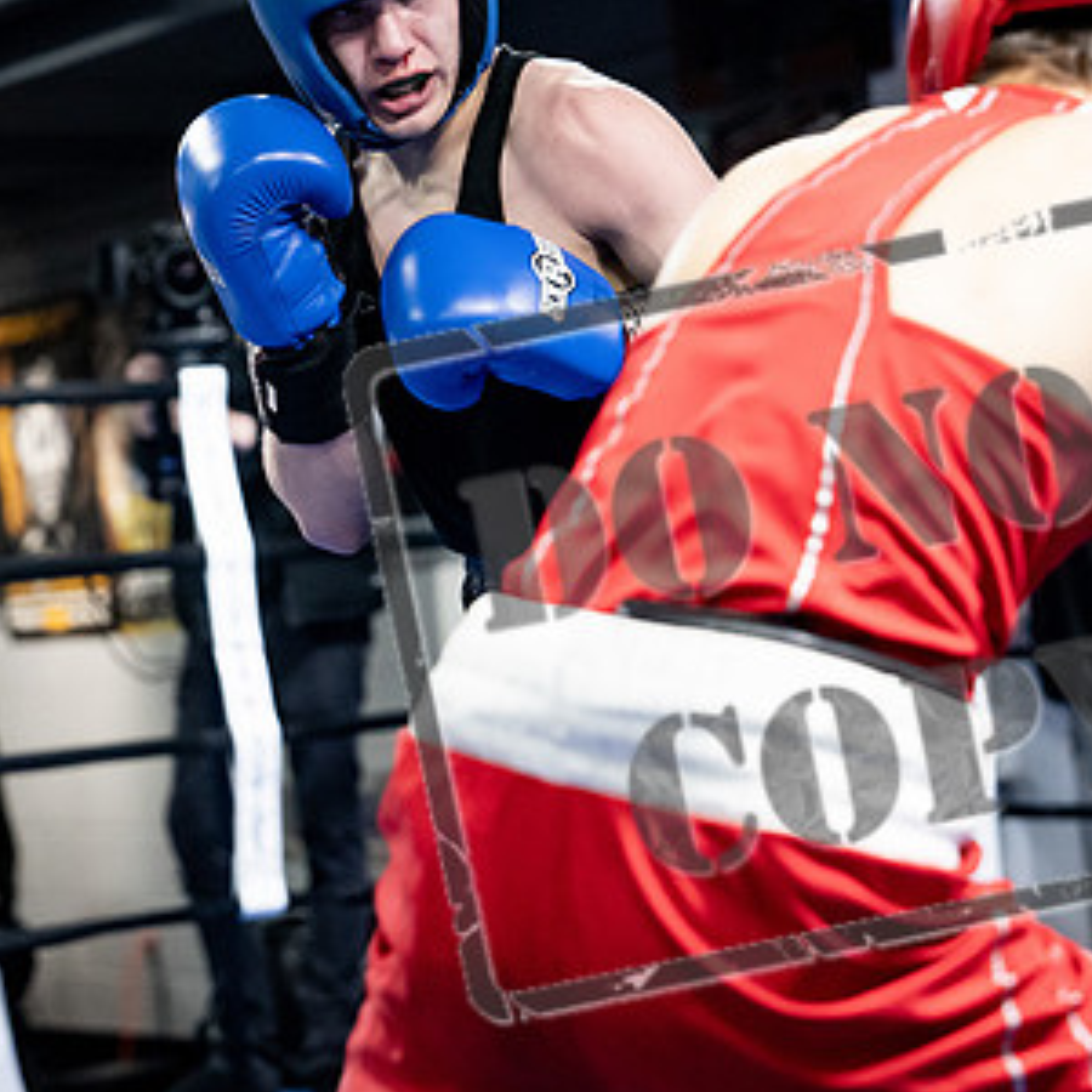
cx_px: 353
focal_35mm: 115
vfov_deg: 15.1
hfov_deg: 15.1
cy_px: 410
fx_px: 4104
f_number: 2.8
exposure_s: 1/1000
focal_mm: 70
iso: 8000
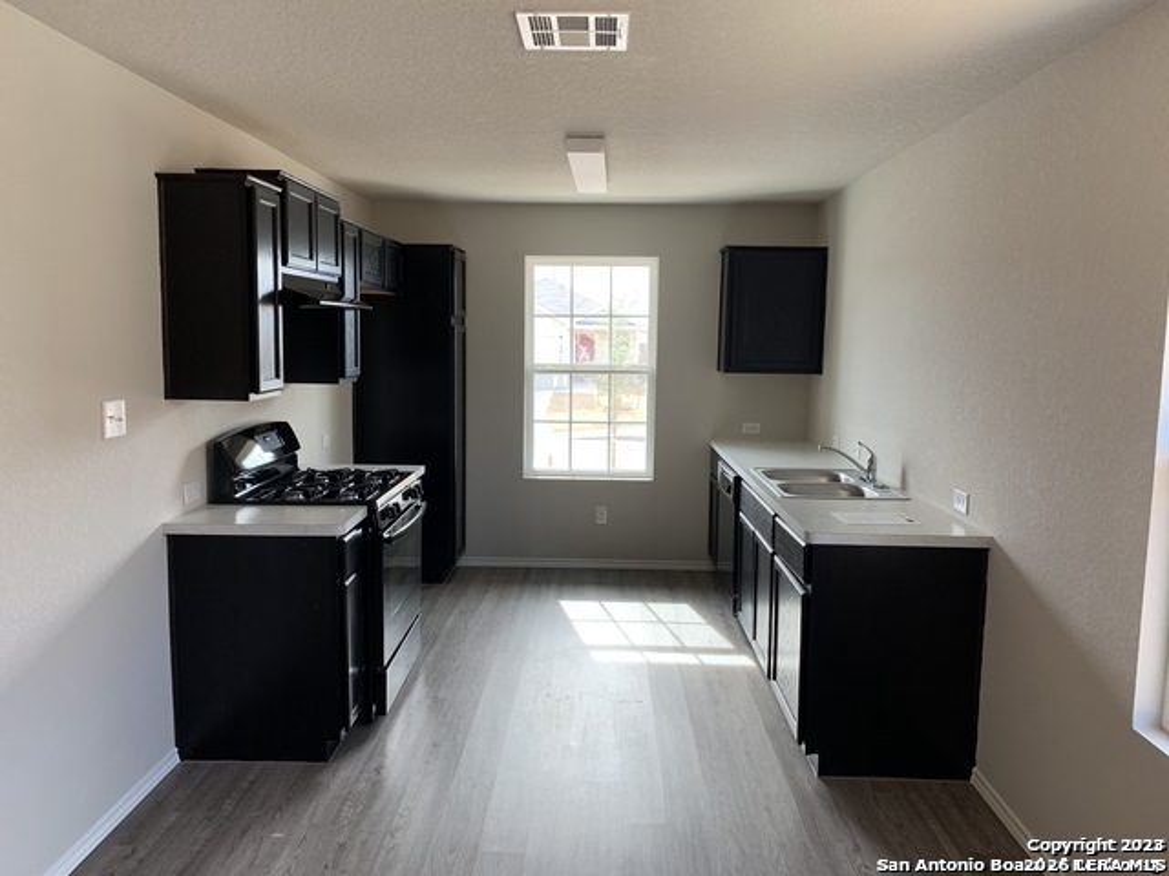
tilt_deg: -7.2
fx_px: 878
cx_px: 584
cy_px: 438
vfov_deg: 53.1
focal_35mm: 26
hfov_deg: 67.3
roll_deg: -0.9
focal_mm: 4.25
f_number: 1.8
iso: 50
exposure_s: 1/60
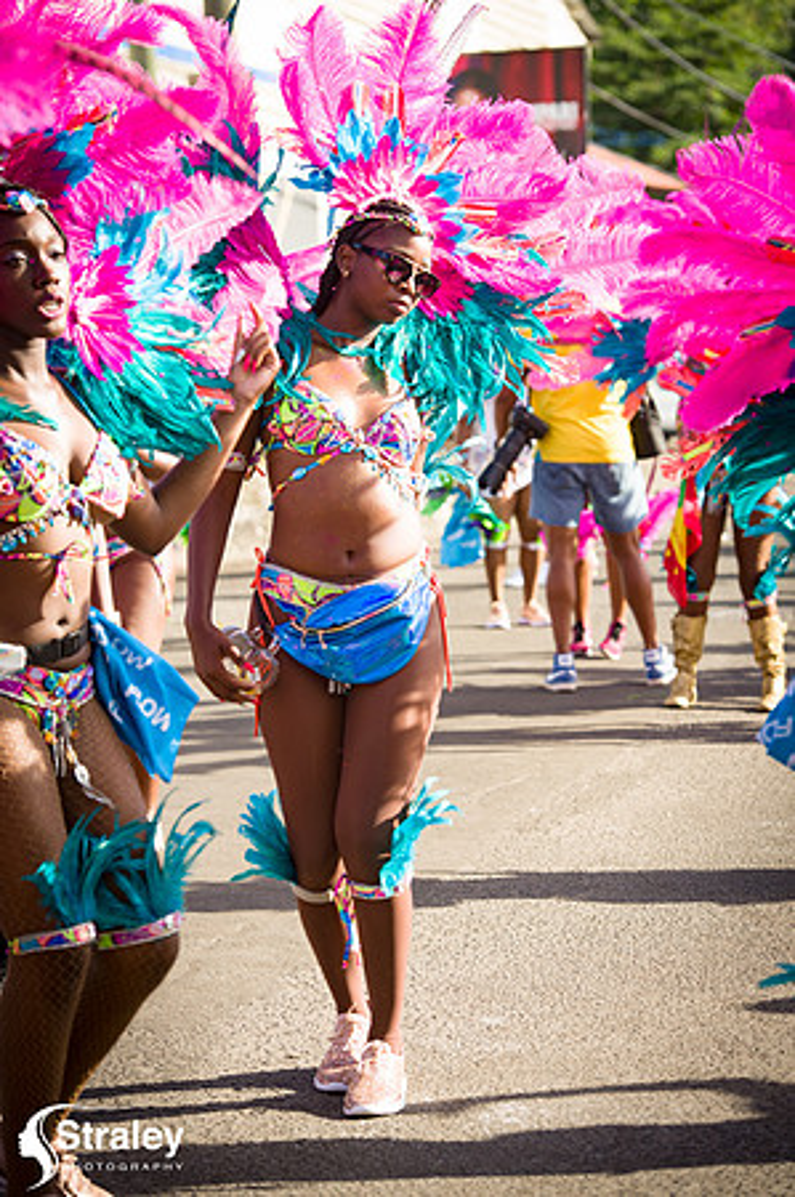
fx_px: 3652
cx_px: 398
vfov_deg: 18.6
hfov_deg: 12.4
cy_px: 598
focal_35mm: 110
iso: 100
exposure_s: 1/200
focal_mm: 110
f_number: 5.6
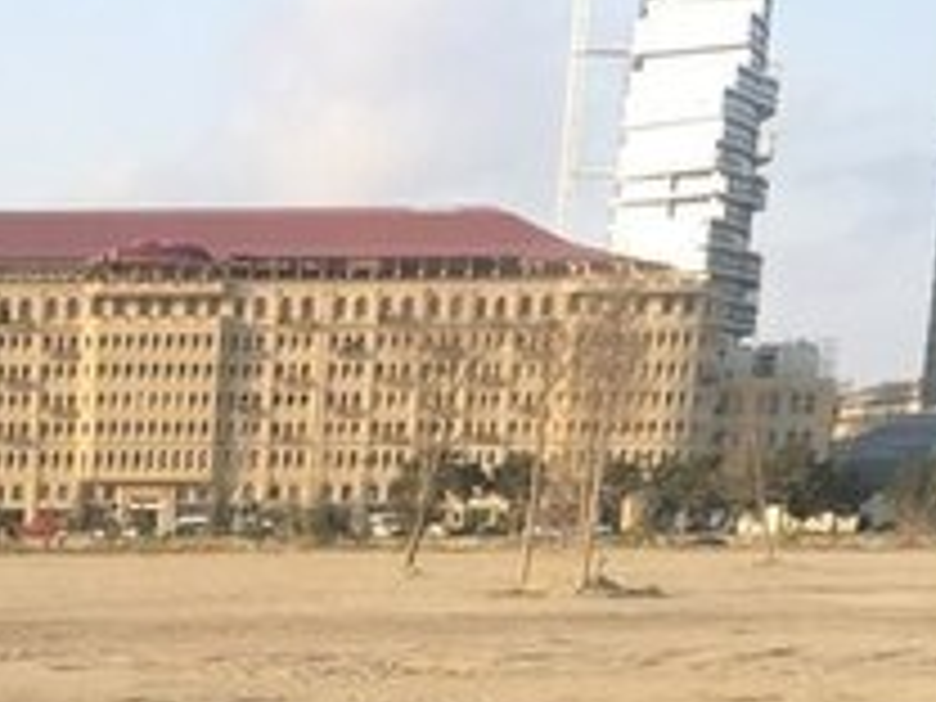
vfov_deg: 14.8
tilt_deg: -10.7
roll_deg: -1.0
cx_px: -320
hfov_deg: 19.5
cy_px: 1096
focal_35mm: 92
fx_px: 2488
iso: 25
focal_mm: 4.15
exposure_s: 1/368
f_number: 2.2
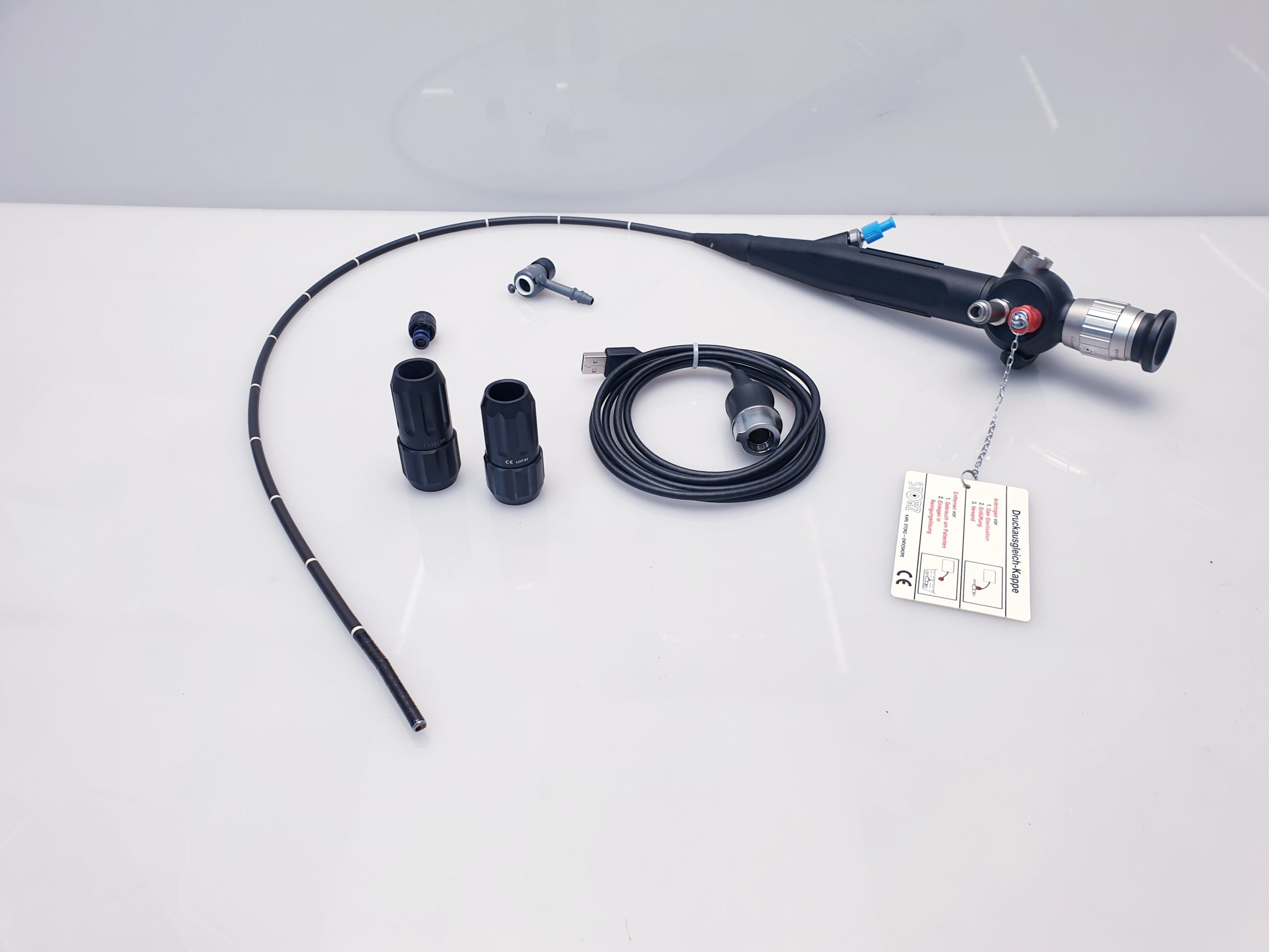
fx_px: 953
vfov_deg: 53.1
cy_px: 476
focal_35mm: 26
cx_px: 634
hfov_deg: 67.3
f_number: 2.4
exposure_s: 1/50
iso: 50
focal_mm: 4.3
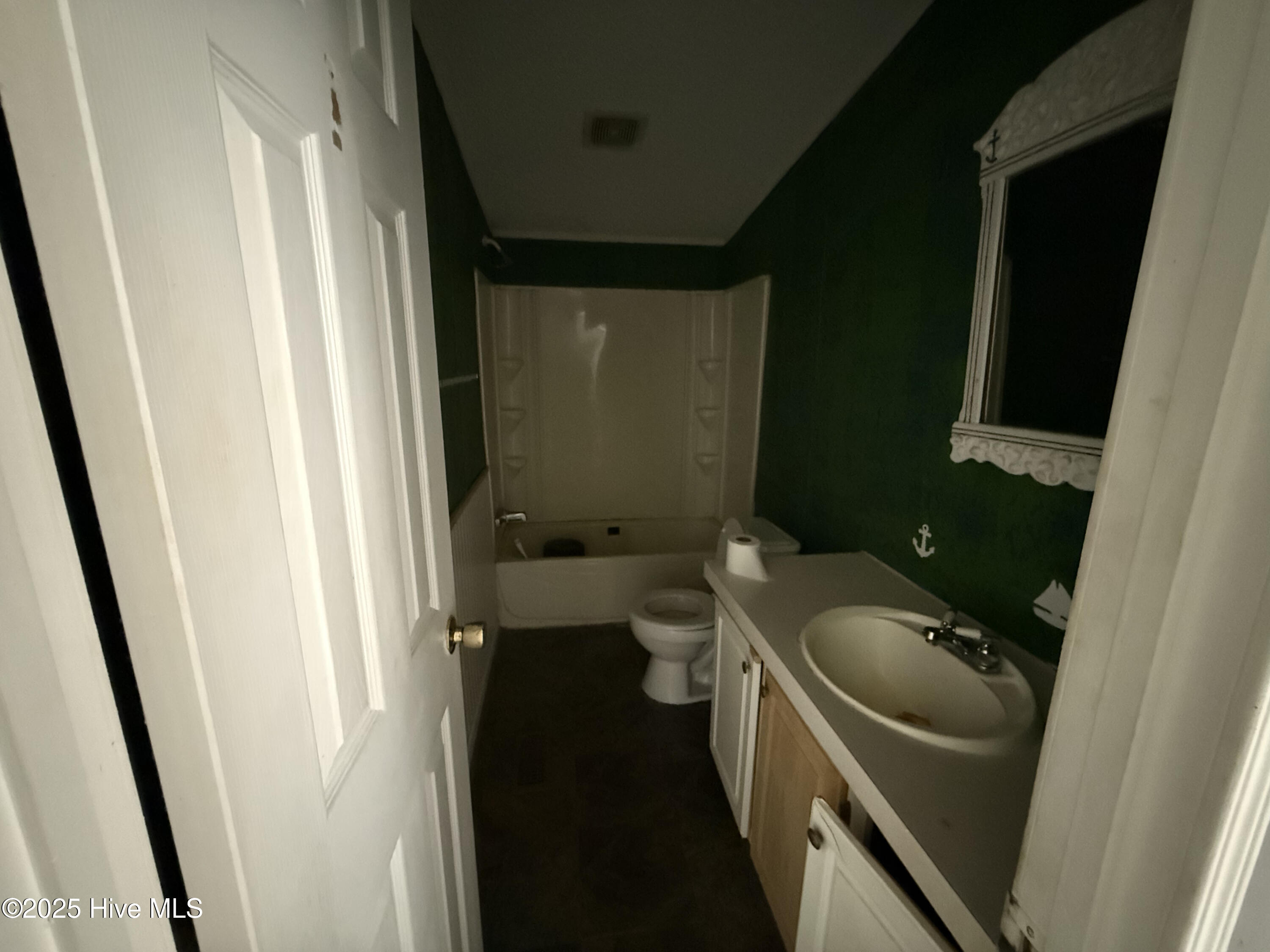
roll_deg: +0.0
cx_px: 635
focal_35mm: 14
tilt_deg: -12.2
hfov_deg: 102.1
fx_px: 514
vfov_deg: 85.7
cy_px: 476
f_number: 2.2
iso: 2000
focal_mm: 2.22
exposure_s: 1/30
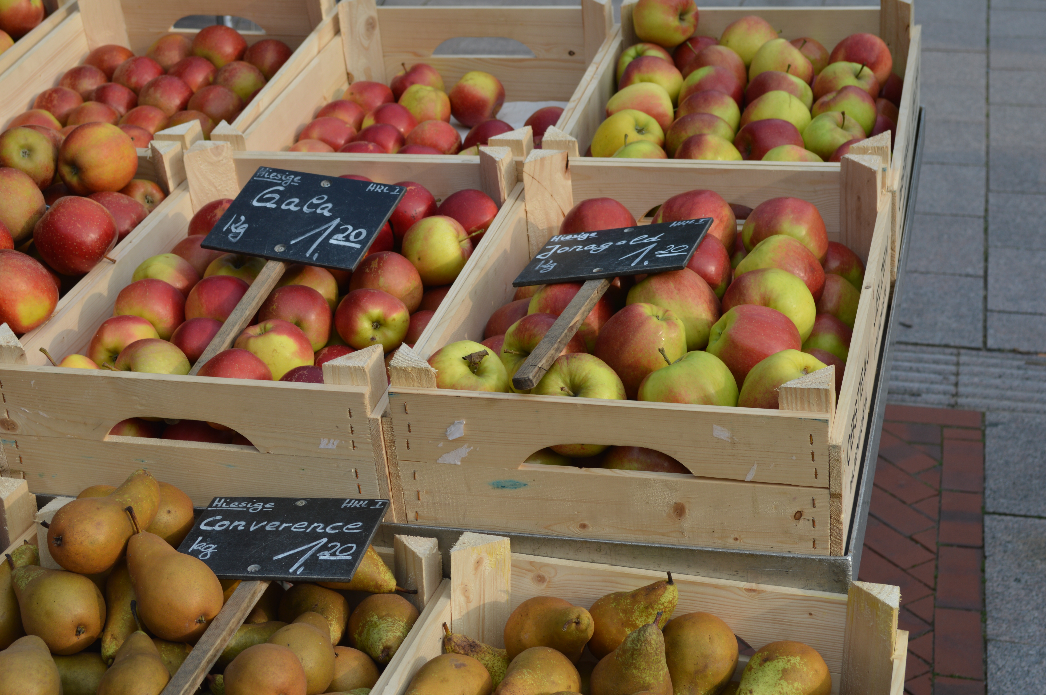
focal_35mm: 57
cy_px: 348
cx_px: 523
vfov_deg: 23.7
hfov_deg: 35.1
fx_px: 1655
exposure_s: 1/200
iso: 100
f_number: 7.1
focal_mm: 38
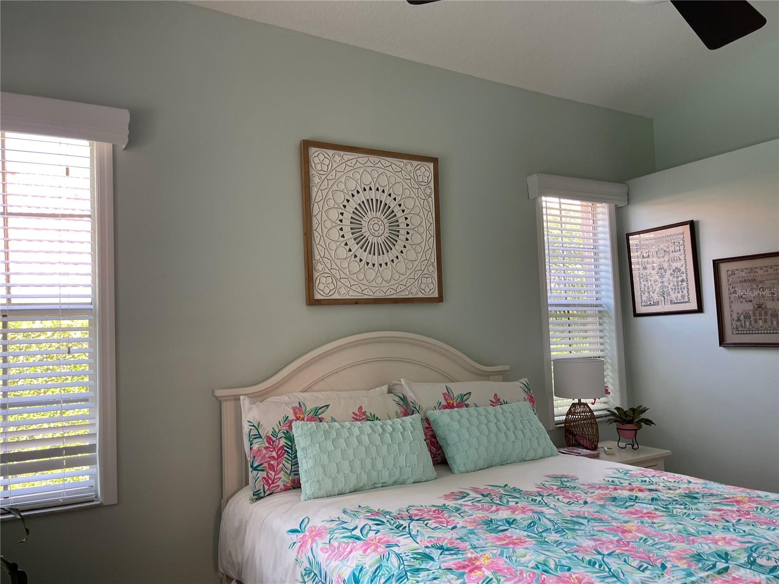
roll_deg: +1.9
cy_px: 292
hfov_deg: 69.4
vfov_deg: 54.9
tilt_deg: +3.1
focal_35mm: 25
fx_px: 563
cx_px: 390
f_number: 1.6
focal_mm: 5.1
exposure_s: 1/120
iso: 125
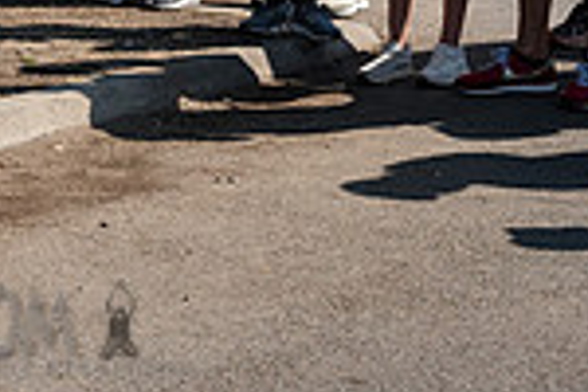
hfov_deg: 10.8
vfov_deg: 7.2
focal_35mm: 186
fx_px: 3038
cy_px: -347
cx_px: -129
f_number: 5
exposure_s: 1/1250
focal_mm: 48
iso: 400
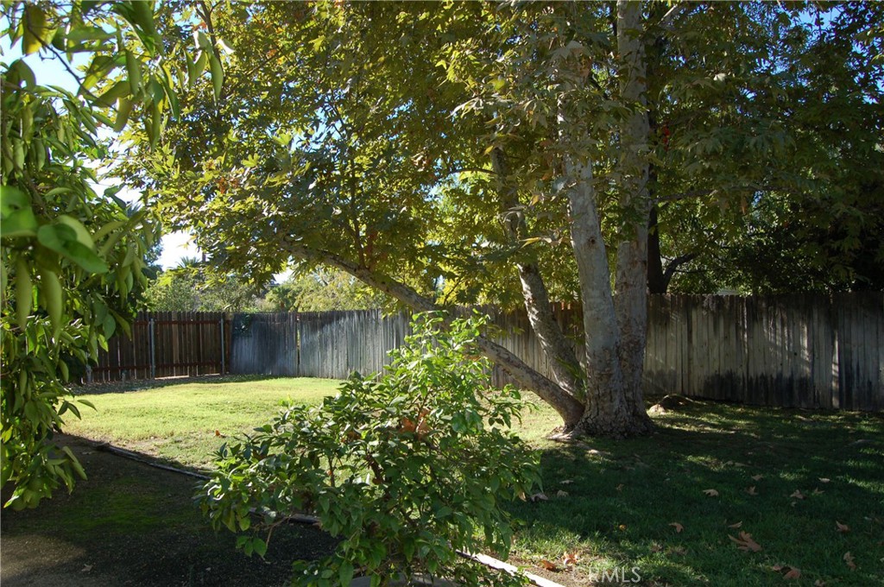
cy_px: 294
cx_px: 442
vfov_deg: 45.6
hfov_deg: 64.6
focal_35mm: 28
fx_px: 699
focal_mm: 19
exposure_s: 1/160
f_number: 6.3
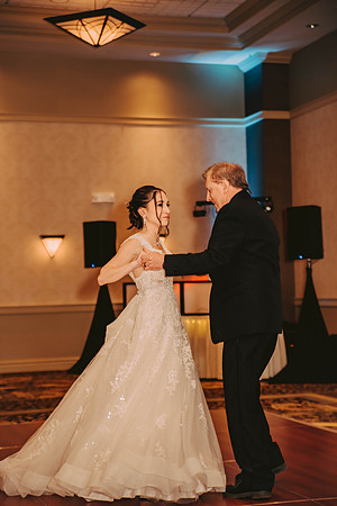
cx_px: 168
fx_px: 1053
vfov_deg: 27.0
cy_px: 253
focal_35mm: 75
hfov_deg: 18.2
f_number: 2.8
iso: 500
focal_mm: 75
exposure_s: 1/60
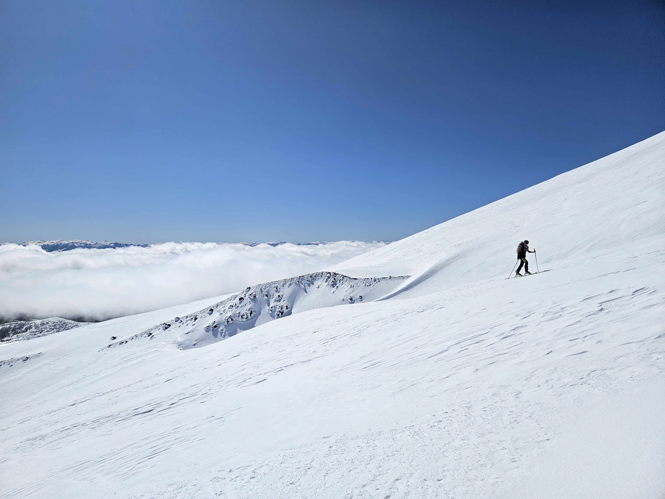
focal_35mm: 23
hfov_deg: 73.9
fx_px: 442
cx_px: 332
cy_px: 250
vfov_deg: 58.9
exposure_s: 1/9237
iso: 25
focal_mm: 5.4
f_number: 1.8
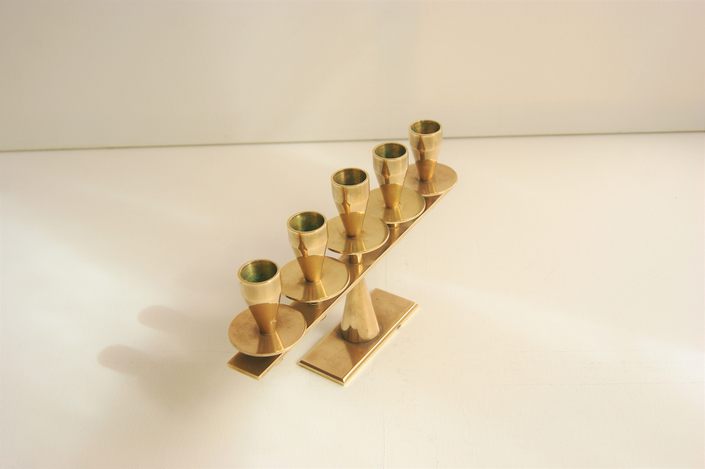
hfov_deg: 46.4
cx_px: 352
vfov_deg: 31.9
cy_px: 234
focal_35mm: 42
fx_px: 822
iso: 100
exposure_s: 1/60
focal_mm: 28
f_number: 5.6
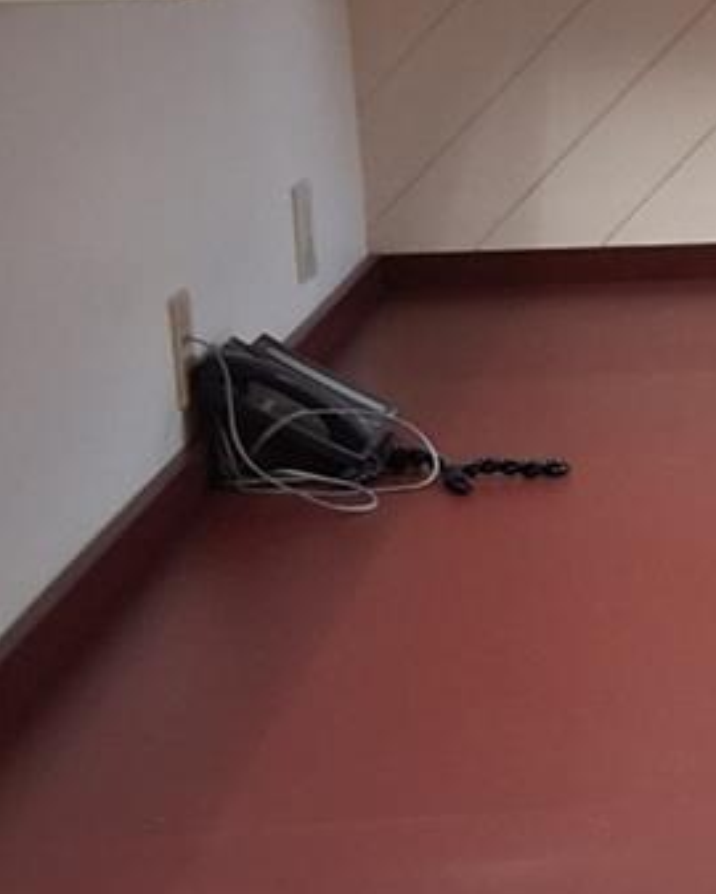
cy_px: 363
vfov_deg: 17.0
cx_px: 1317
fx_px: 2991
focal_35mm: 113
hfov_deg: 12.4
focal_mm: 3.98
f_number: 1.8
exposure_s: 1/50
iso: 250
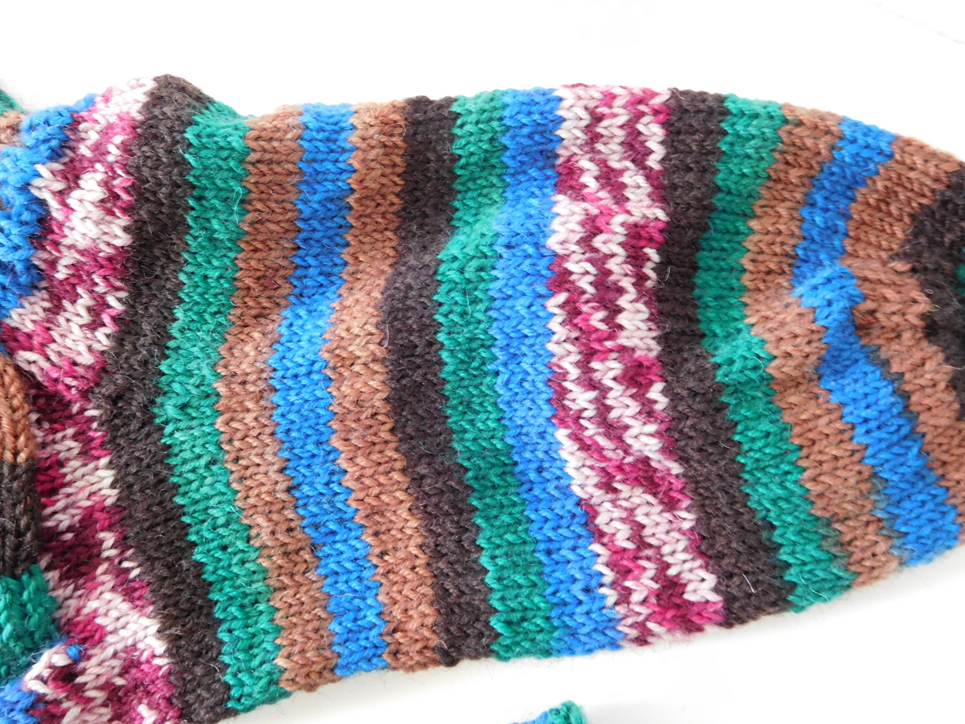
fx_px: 697
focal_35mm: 25
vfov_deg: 54.9
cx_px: 482
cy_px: 362
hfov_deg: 69.4
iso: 400
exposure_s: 1/10
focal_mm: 4.5
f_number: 3.4
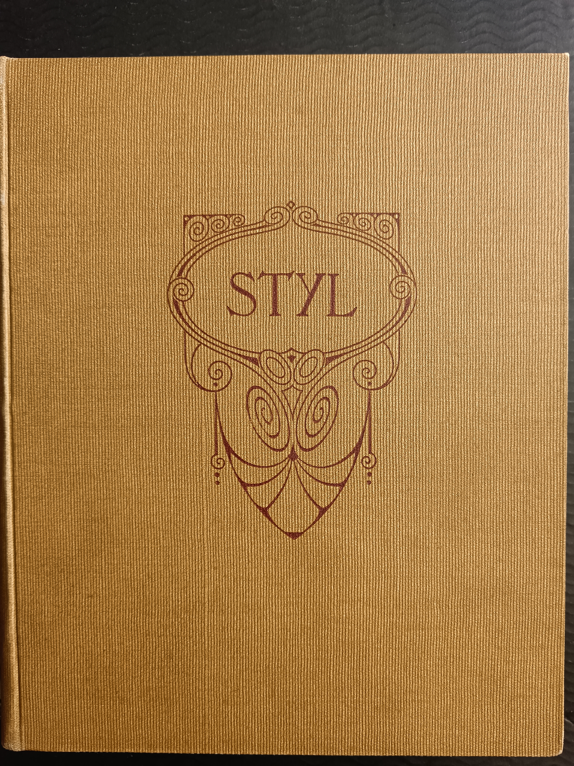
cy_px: 383
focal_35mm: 27
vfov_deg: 65.3
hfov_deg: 51.4
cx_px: 287
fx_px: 597
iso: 470
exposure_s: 1/100
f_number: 1.9
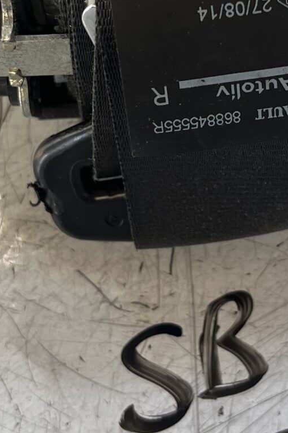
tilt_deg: -60.8
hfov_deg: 14.9
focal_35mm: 91
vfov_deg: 22.1
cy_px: 97
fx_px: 1092
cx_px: 231
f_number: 1.6
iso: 80
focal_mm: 5.1
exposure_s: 1/121
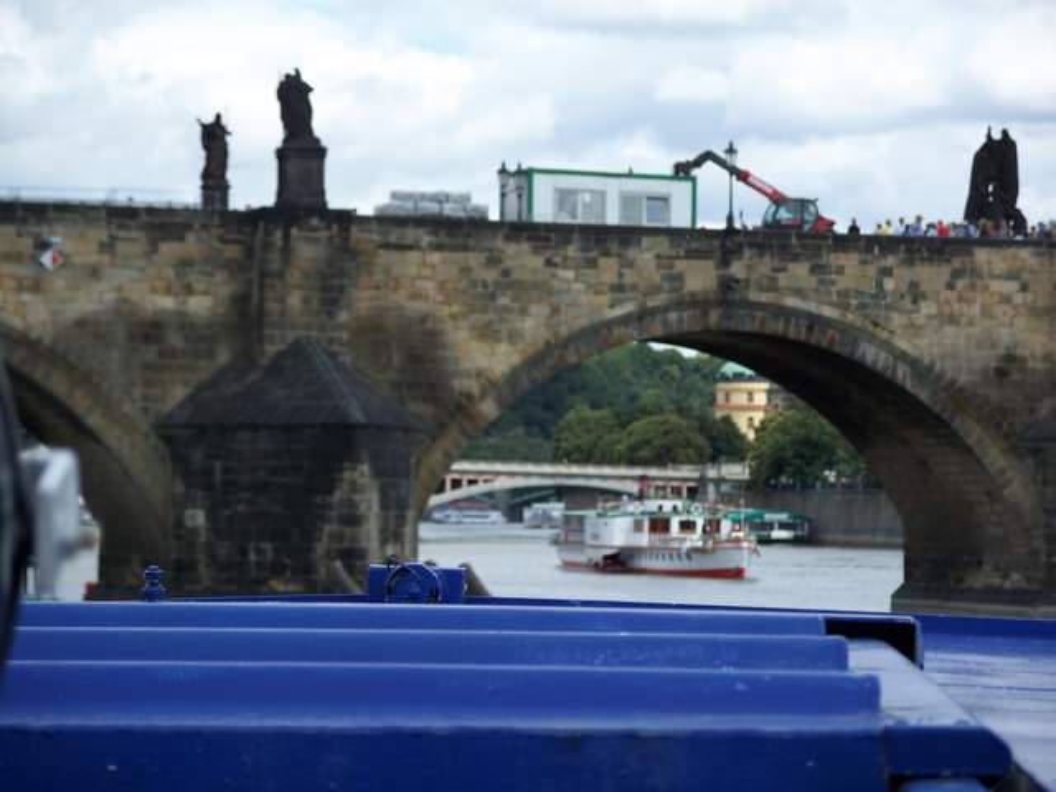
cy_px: 396
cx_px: 528
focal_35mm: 133
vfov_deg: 11.1
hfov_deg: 14.8
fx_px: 4057
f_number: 4
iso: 64
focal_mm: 28
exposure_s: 1/500
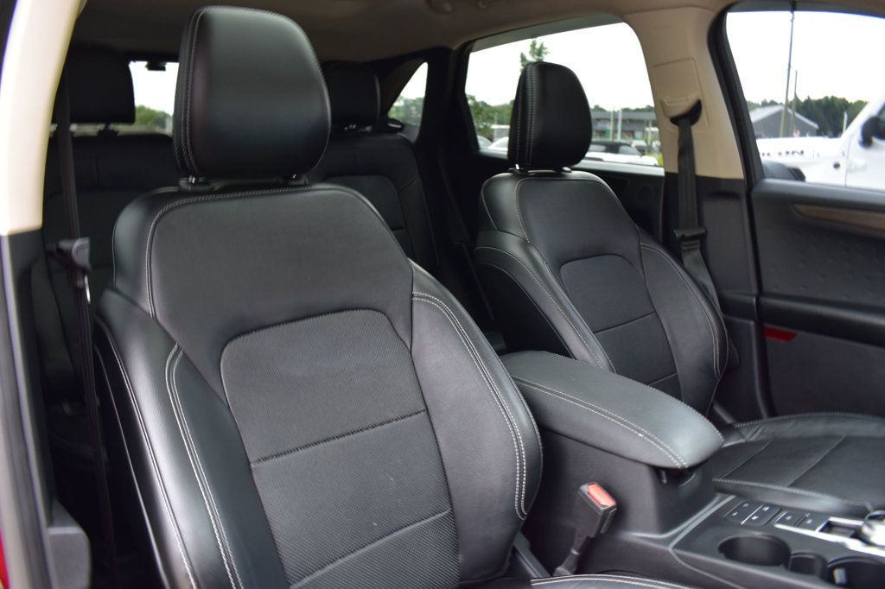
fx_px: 663
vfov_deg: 47.9
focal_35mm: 27
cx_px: 442
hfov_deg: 67.4
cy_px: 294
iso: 500
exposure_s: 1/15
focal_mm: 18
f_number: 6.3
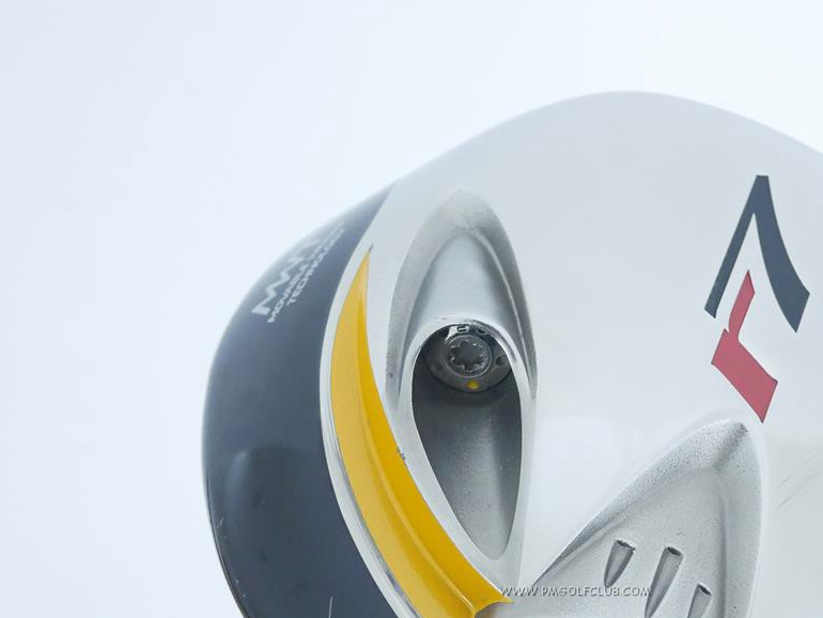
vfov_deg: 17.6
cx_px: 574
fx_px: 1974
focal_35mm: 83
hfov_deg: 23.4
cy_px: 494
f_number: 4.5
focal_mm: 25
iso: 1600
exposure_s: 1/50
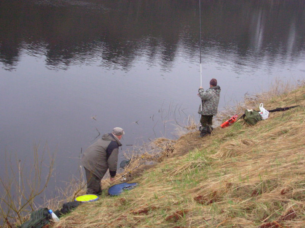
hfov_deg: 33.2
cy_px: 114
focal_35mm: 58
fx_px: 511
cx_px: 152
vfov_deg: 25.2
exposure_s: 1/152
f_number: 3.3
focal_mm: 9.5
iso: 200
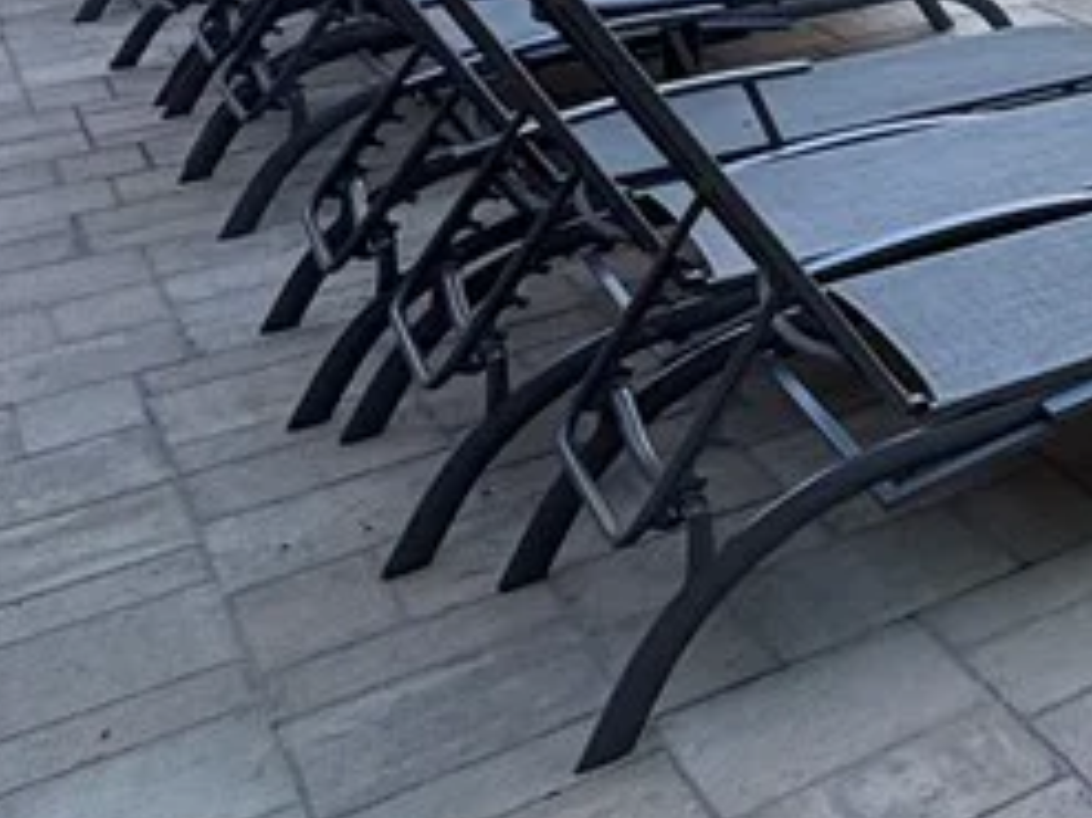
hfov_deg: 20.2
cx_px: 2087
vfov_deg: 22.3
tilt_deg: -4.2
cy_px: -283
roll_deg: +0.7
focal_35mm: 58
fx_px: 1829
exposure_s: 1/152
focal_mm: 2.22
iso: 64
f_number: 2.2
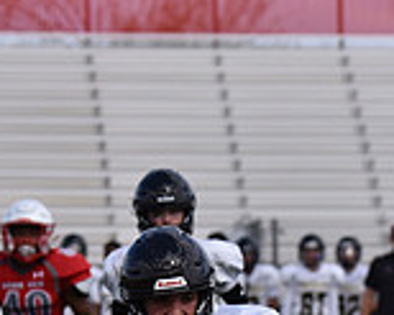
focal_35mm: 532
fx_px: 6200
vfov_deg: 2.9
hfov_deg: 3.6
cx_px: 256
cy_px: 439
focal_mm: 150
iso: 720
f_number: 5.6
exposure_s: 1/4000
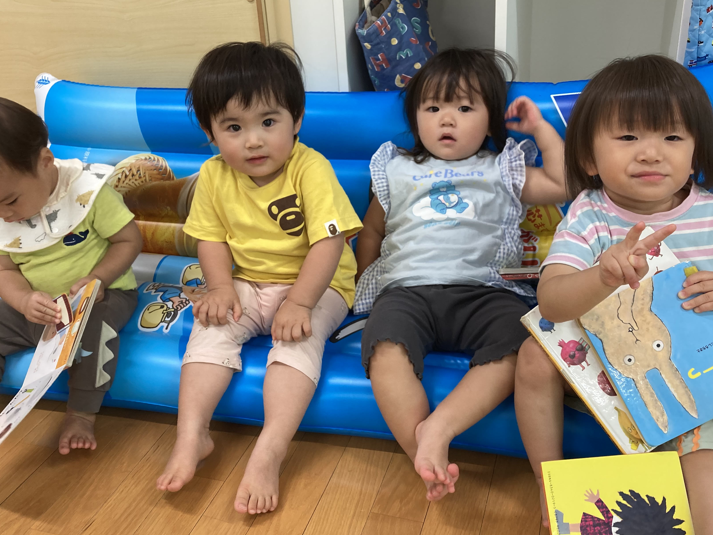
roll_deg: +3.7
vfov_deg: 40.7
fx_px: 721
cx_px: 348
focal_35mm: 35
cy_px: 258
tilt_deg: -24.0
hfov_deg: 52.6
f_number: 1.8
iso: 80
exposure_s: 1/71
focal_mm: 3.99
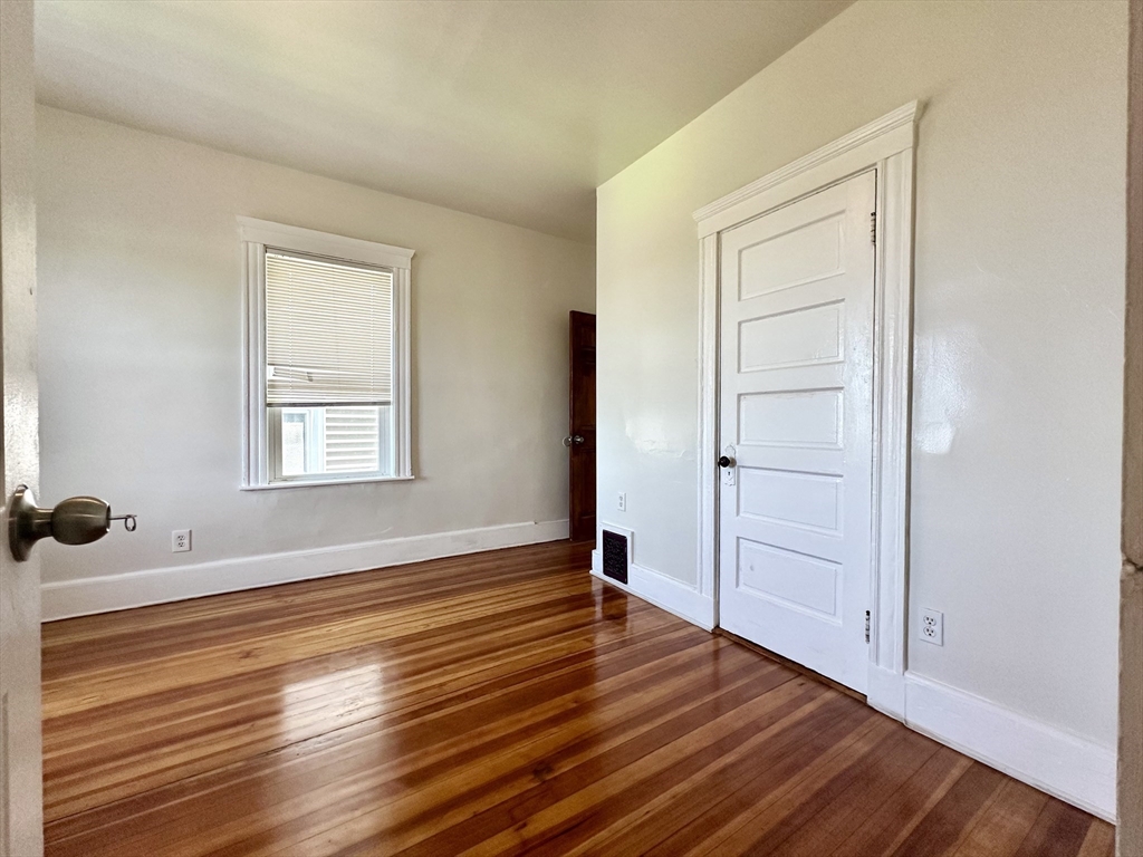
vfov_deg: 85.7
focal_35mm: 14
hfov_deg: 102.1
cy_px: 428
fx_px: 462
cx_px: 572
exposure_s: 1/120
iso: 200
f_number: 2.2
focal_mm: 2.22
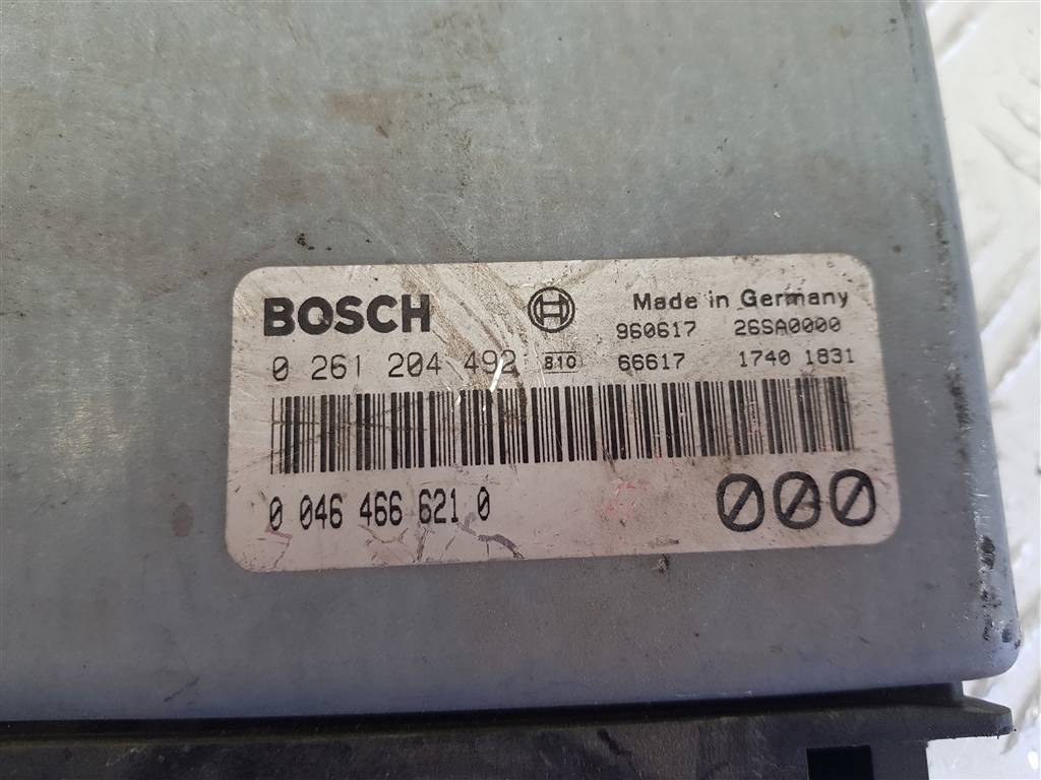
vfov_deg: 53.1
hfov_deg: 67.3
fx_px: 782
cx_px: 520
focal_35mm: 26
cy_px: 390
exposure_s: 1/100
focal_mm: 4.2
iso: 80
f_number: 1.7
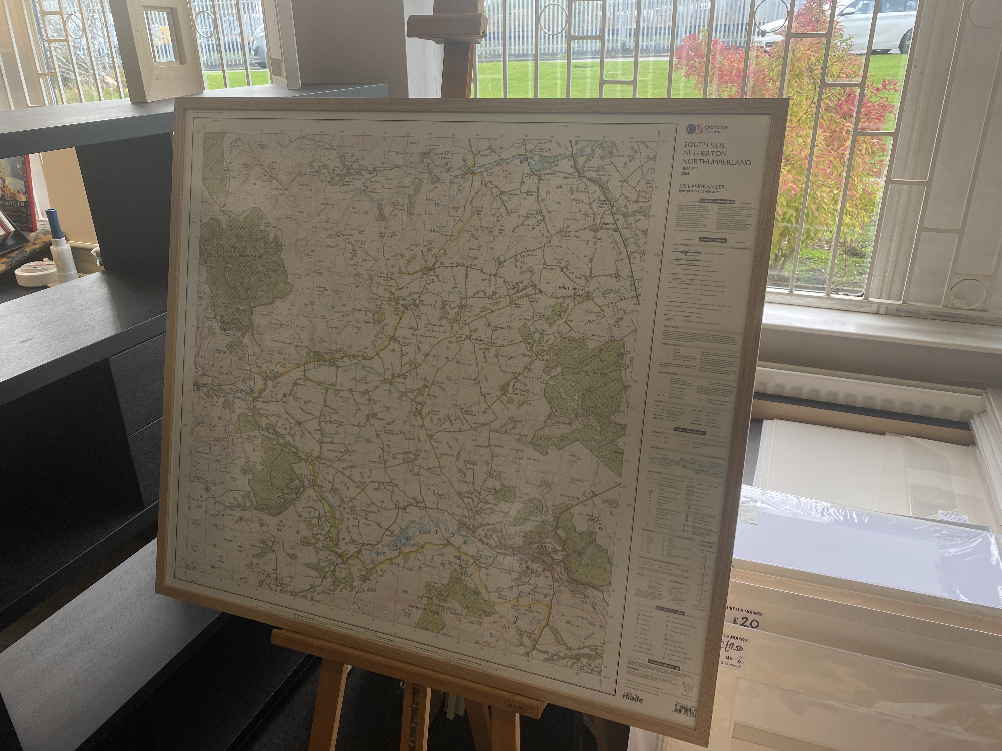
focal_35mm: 26
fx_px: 753
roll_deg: +0.2
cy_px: 376
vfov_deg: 53.1
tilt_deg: -24.0
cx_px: 501
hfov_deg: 67.3
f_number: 1.8
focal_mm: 4.25
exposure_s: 1/134
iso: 32
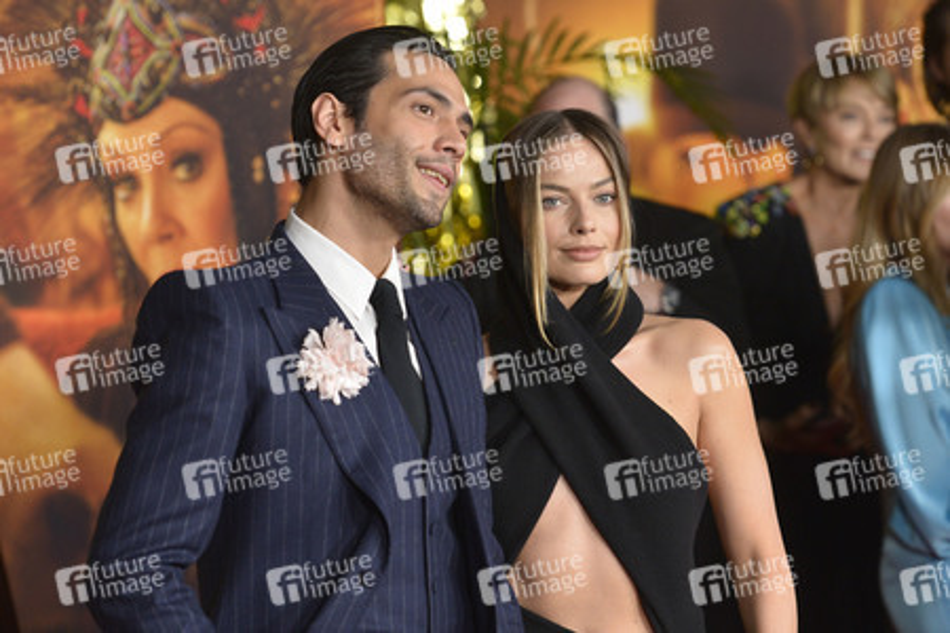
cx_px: 475
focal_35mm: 150
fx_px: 3958
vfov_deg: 9.1
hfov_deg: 13.7
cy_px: 316
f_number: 4.5
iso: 2000
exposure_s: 1/320
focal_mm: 150
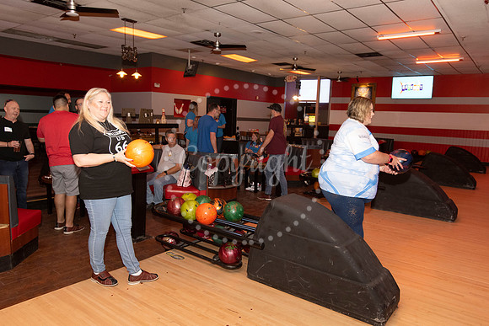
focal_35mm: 26
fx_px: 353
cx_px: 244
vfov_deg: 49.6
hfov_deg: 69.4
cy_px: 163
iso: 2500
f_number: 5.6
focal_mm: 26
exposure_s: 1/80
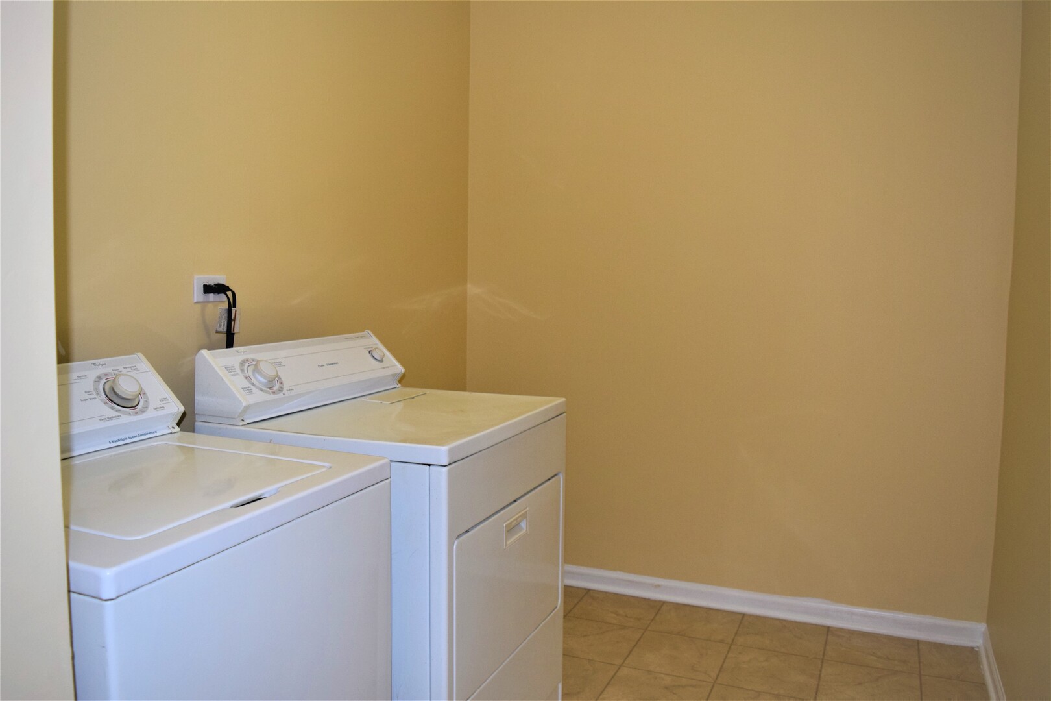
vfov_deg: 43.6
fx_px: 876
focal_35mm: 30
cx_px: 526
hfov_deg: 61.9
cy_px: 350
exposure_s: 1/80
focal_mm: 20
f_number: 4.5
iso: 800
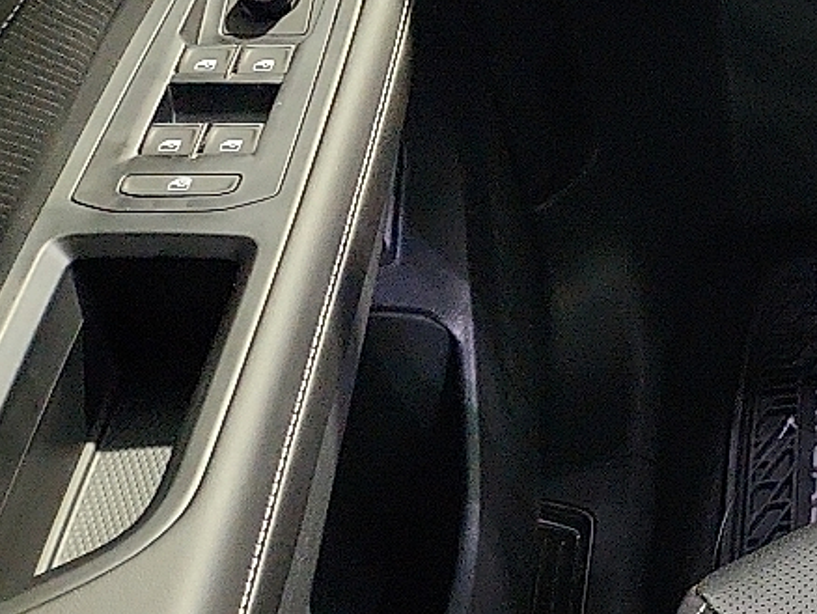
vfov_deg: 17.4
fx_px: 1984
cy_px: 127
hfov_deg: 18.5
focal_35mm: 84
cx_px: 1451
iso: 700
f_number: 1.8
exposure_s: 1/24
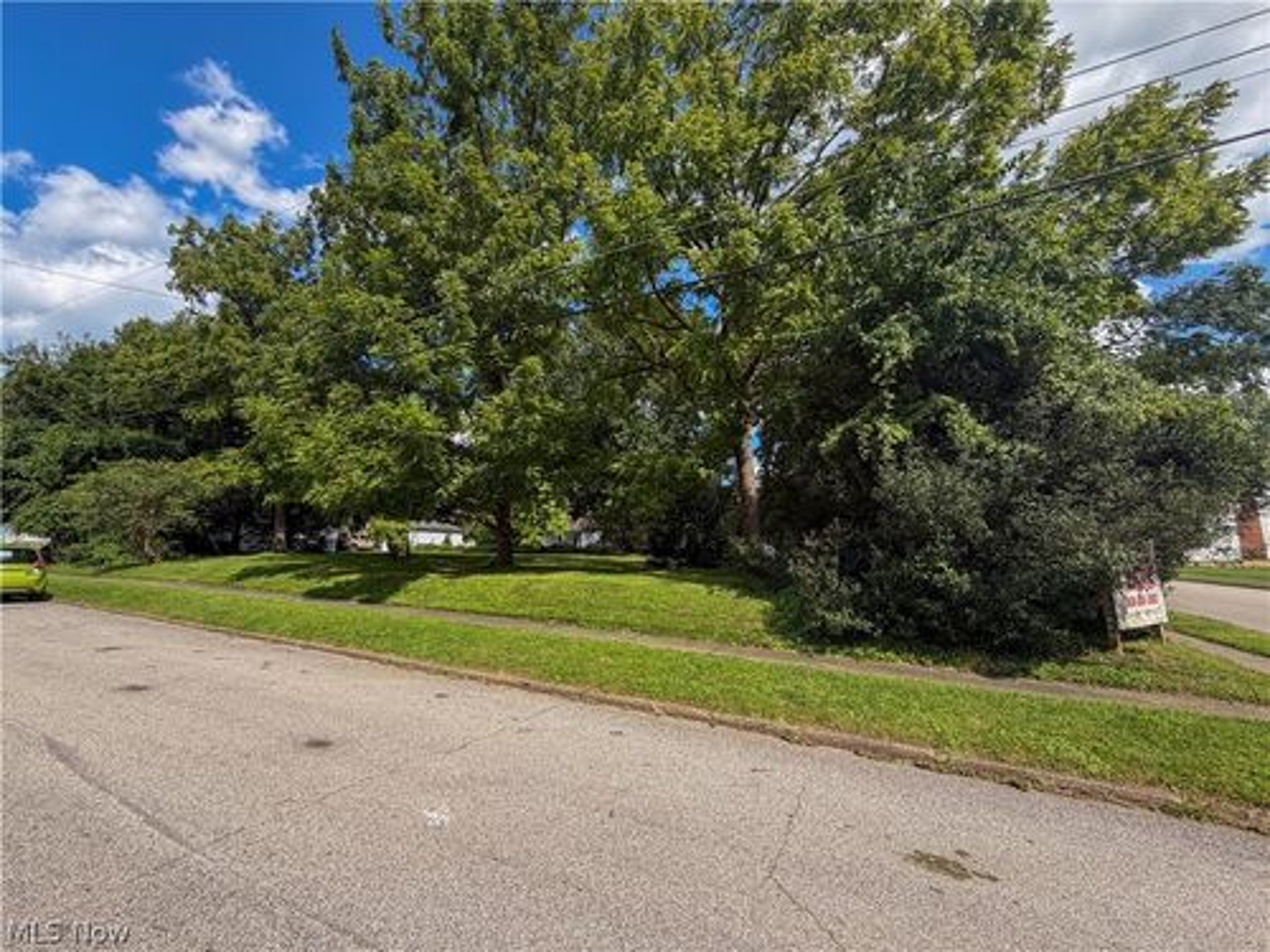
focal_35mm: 14
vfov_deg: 85.7
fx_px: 514
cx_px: 635
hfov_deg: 102.1
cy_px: 476
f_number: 2.2
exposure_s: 1/750
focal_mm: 2.22
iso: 32
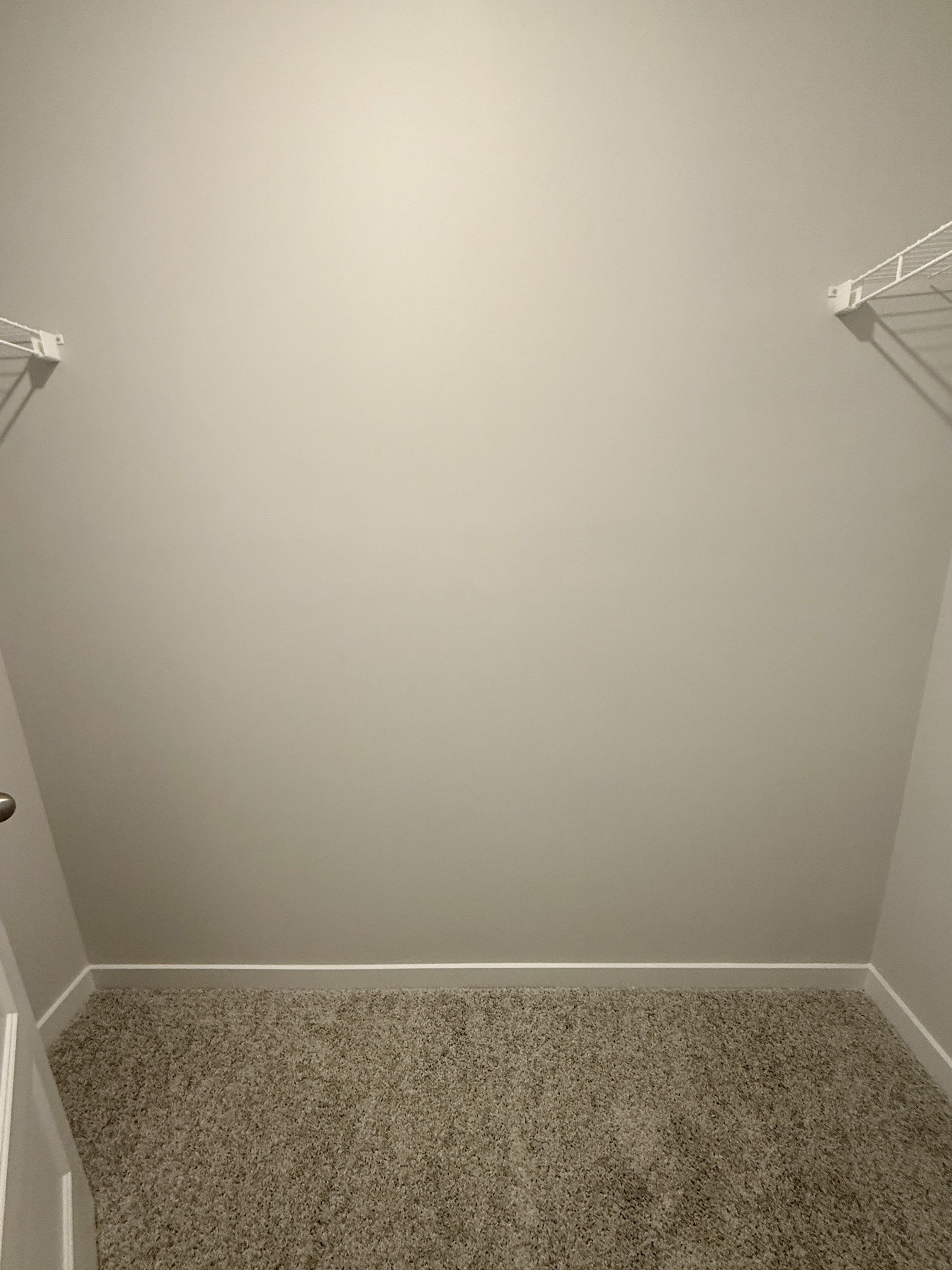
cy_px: 685
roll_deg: +3.1
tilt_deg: -15.7
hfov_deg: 78.1
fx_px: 587
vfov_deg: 94.3
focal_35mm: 16
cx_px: 463
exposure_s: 1/60
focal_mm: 2.22
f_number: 2.2
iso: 160
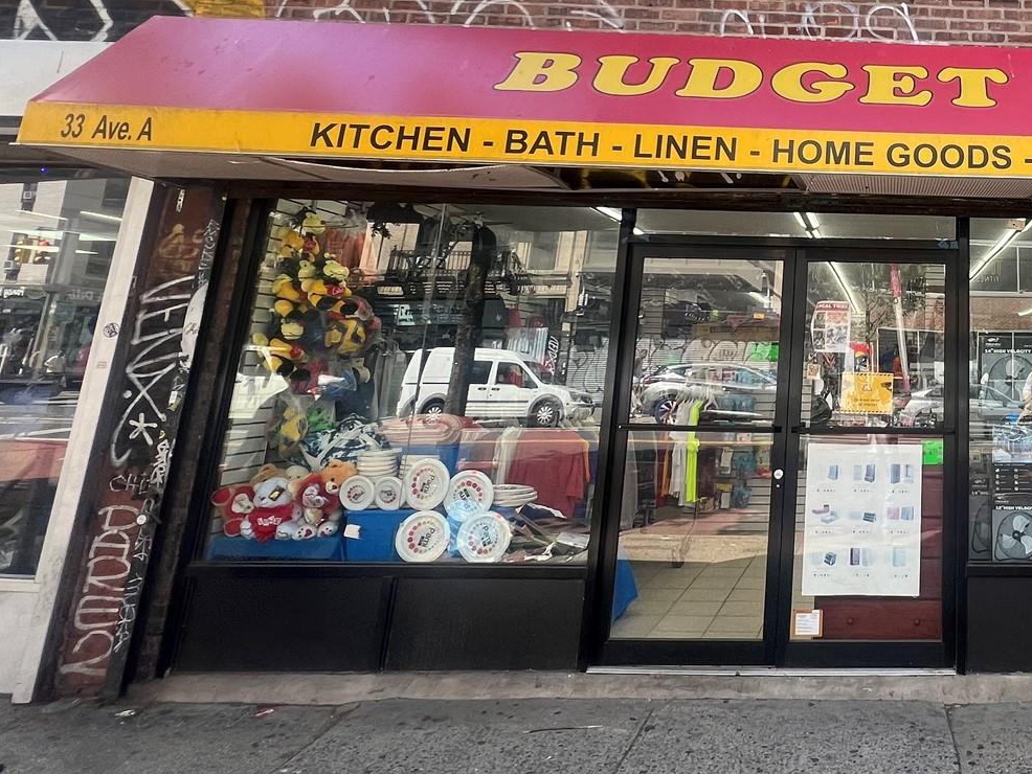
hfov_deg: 56.1
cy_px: 165
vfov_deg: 48.7
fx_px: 805
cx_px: 936
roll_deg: -1.3
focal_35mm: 27
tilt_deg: +12.5
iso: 32
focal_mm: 1.57
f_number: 1.8
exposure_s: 1/204
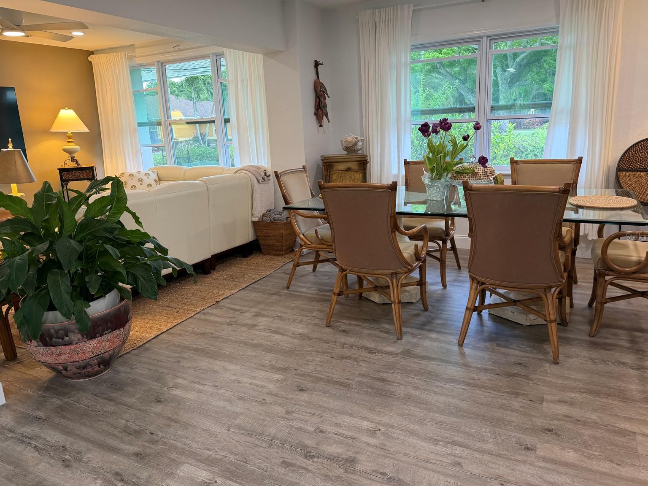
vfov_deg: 54.9
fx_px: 468
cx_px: 328
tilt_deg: -13.0
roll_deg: +2.3
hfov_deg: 69.4
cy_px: 236
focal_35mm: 25
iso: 200
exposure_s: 1/60
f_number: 1.78
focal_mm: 6.76
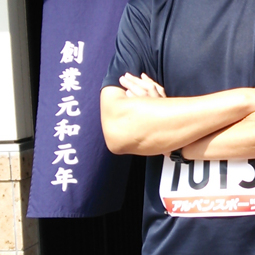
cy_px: 120
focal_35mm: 103
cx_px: 385
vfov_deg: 16.9
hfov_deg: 15.5
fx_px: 858
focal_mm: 4.21
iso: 32
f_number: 2.5
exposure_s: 1/367
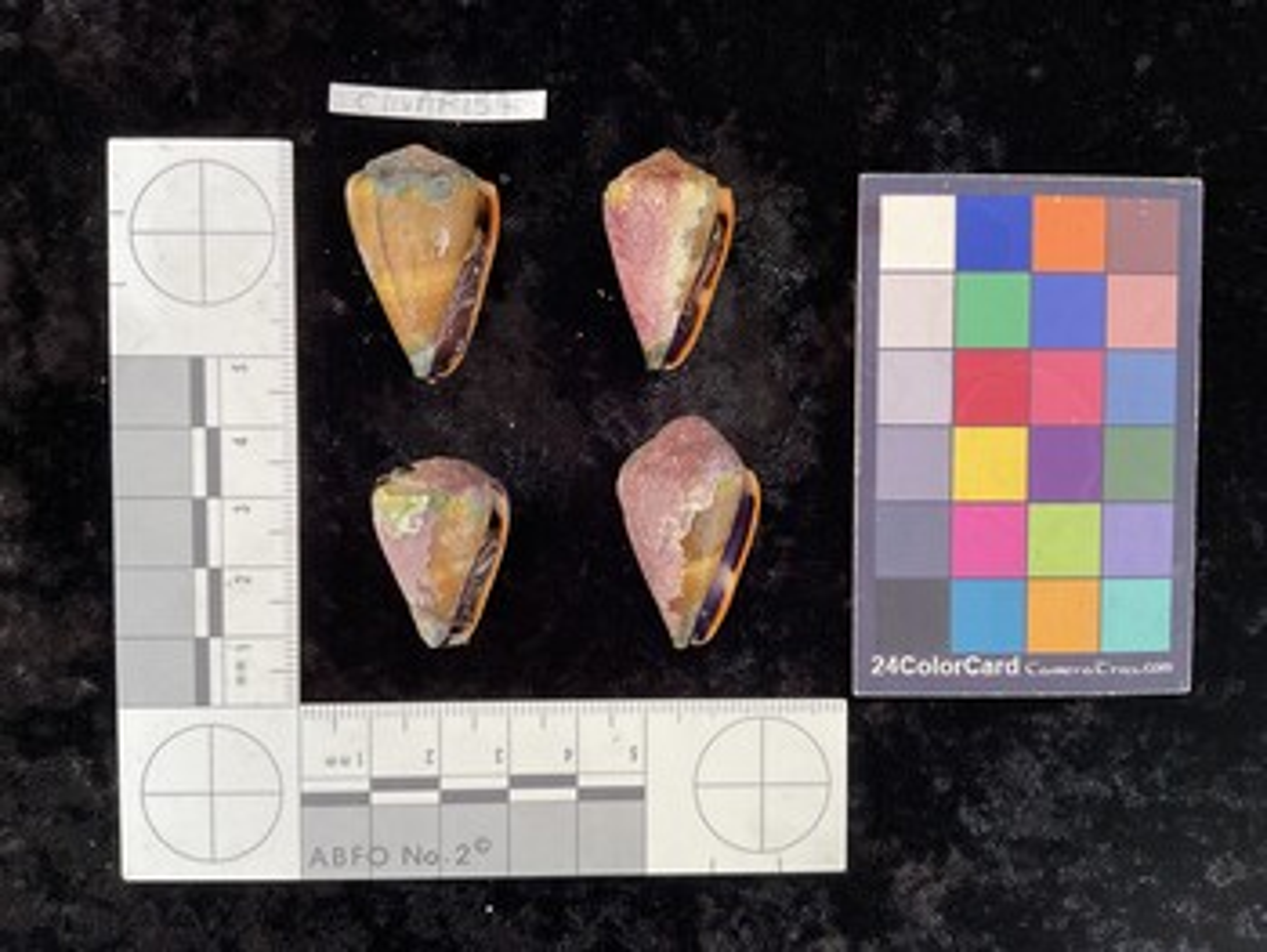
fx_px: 1062
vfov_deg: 48.3
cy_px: 476
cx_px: 634
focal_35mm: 29
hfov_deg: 61.6
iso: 50
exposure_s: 1/60
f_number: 1.8
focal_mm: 3
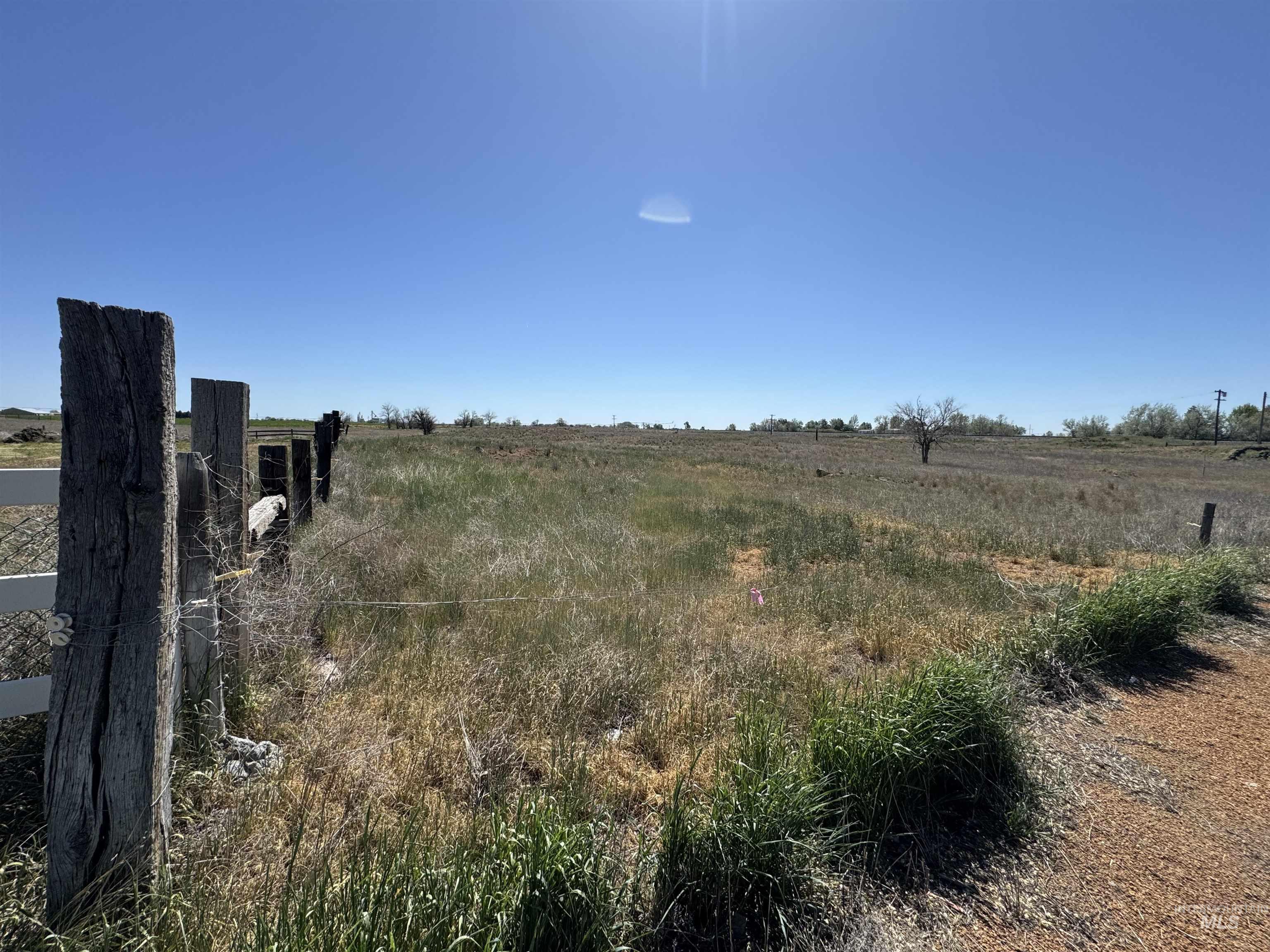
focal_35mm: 14
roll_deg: -1.4
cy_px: 476
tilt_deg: -5.2
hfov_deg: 102.1
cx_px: 635
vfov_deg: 85.7
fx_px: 514
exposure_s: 1/3106
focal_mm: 2.22
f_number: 2.2
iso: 50
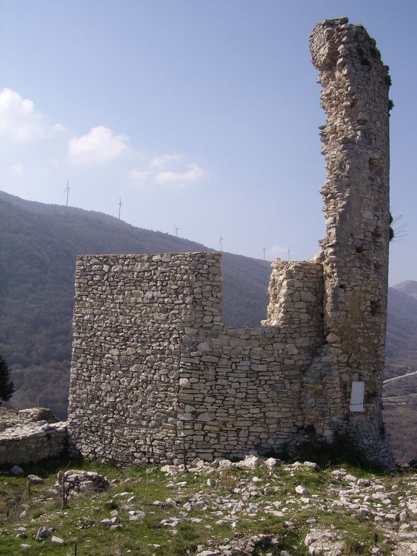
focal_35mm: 30
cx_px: 208
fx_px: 482
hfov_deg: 46.8
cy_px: 278
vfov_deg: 60.0
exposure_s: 1/917
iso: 71
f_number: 4.1
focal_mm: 5.8
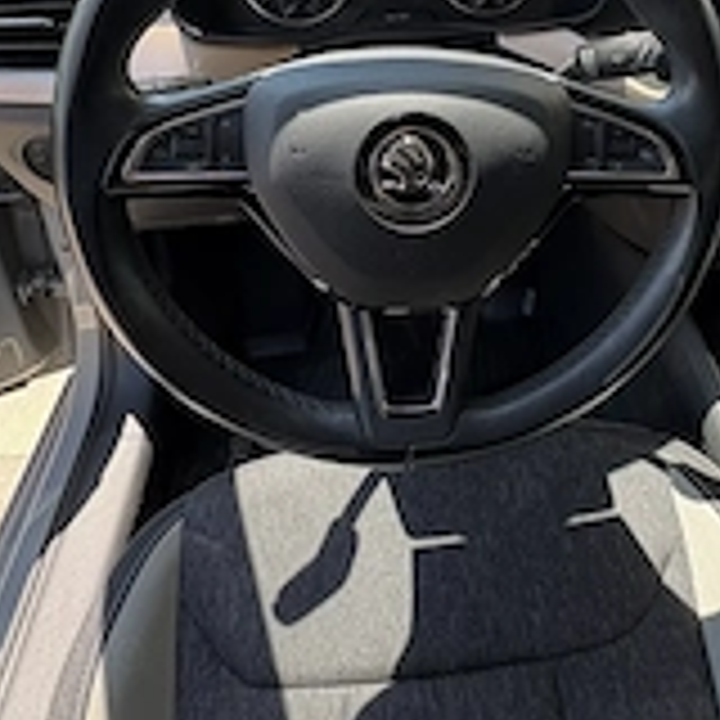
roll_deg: -2.1
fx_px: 729
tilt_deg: -29.3
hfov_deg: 51.6
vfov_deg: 49.0
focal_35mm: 31
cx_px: 477
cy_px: 126
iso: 80
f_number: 2.2
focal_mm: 2.22
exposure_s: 1/132
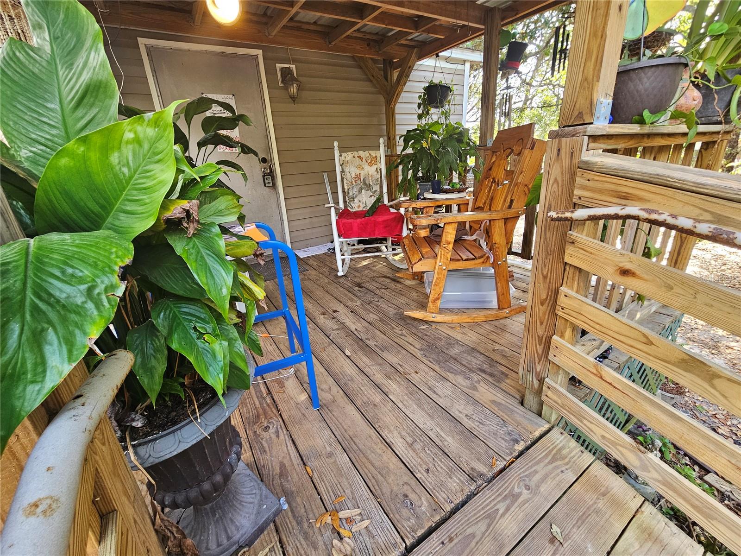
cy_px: 278
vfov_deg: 89.9
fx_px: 278
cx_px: 370
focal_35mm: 13
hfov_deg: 106.2
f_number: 2.2
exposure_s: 1/60
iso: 125
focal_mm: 2.2
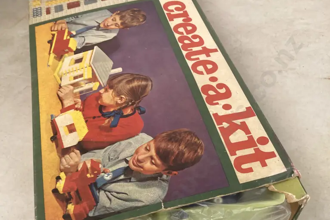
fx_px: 357
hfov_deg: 49.6
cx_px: 165
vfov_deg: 31.8
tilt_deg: -54.9
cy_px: 216
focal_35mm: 39
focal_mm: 3.99
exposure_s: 1/50
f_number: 1.8
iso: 125
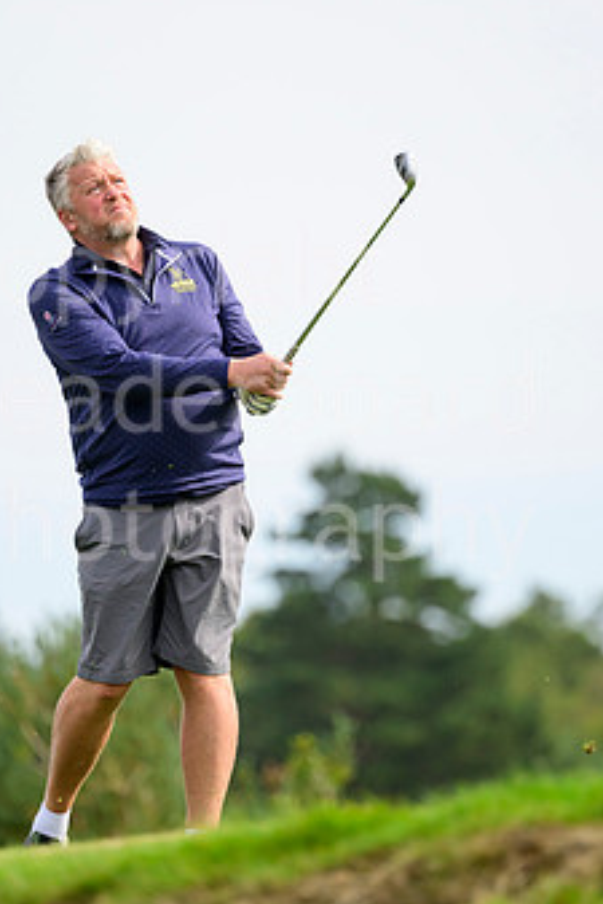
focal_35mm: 534
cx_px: 244
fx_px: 13402
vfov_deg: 3.9
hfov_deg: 2.6
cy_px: 416
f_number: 5.6
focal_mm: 400
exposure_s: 1/2500
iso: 1000
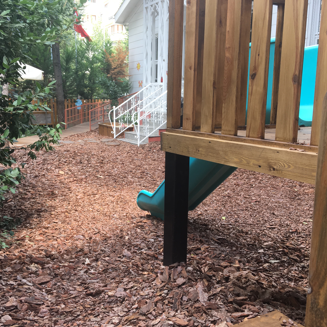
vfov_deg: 47.2
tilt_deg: -10.3
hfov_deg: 47.1
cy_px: 167
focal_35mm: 35
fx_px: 374
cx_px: 144
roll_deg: -1.3
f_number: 2.2
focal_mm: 4.15
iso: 32
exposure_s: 1/100
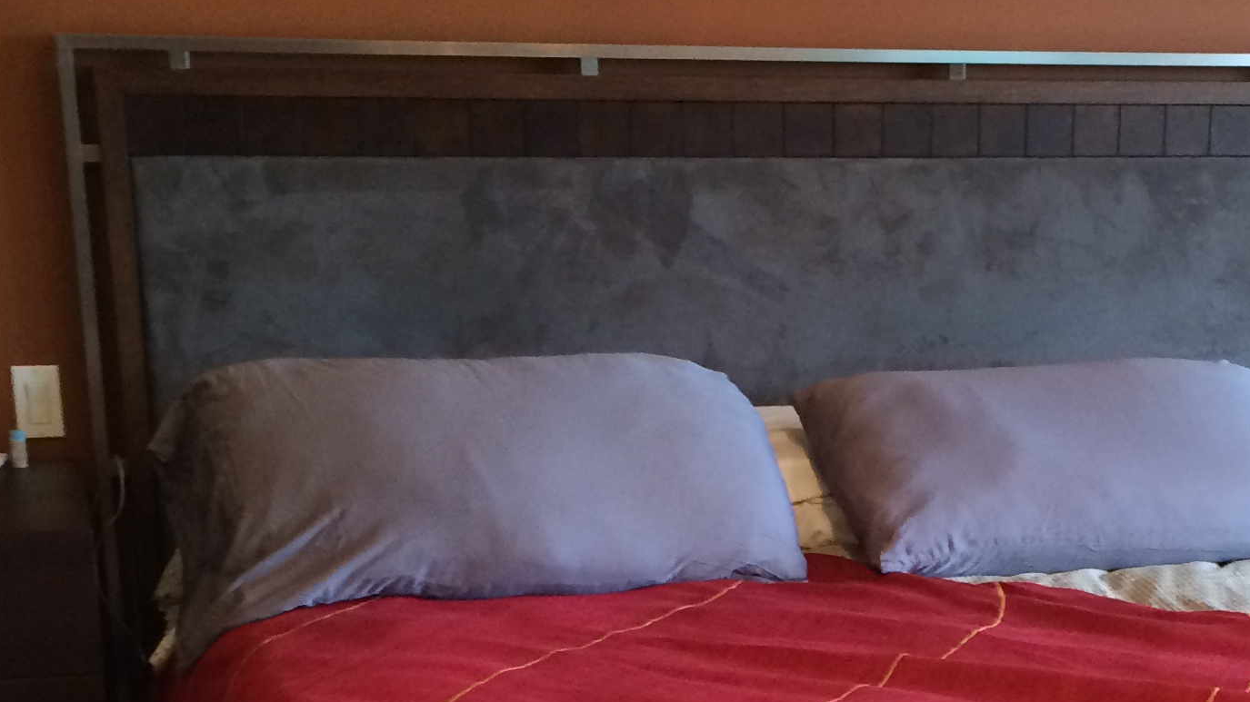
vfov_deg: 15.5
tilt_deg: -18.7
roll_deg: -1.8
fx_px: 2486
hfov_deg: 27.8
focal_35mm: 75
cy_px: 831
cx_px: 968
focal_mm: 4.15
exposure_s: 1/30
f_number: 2.2
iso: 125
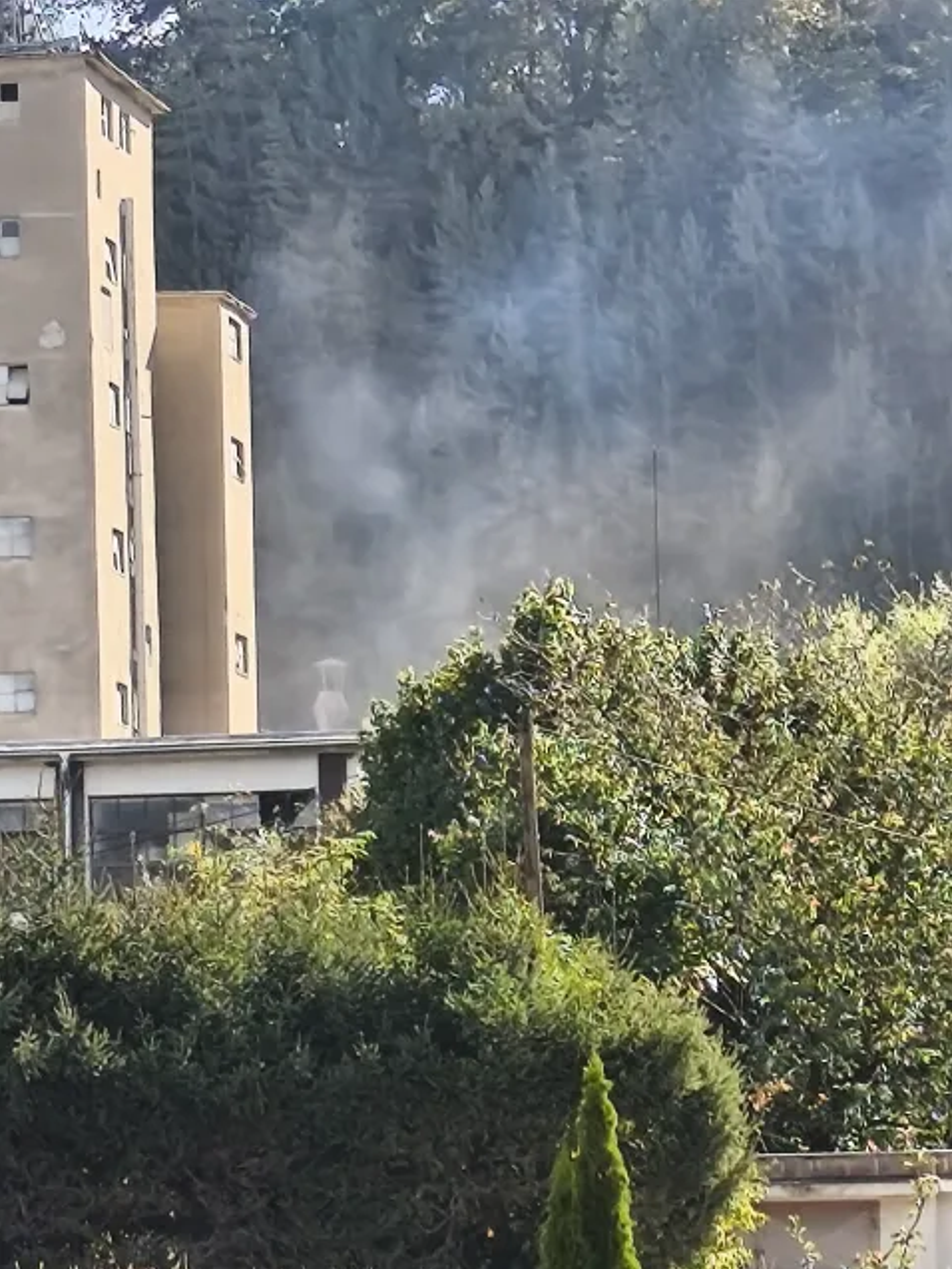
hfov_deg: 7.7
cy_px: 635
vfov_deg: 10.2
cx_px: 476
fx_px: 7111
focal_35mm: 194
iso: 50
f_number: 1.65
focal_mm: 6.18
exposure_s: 1/723
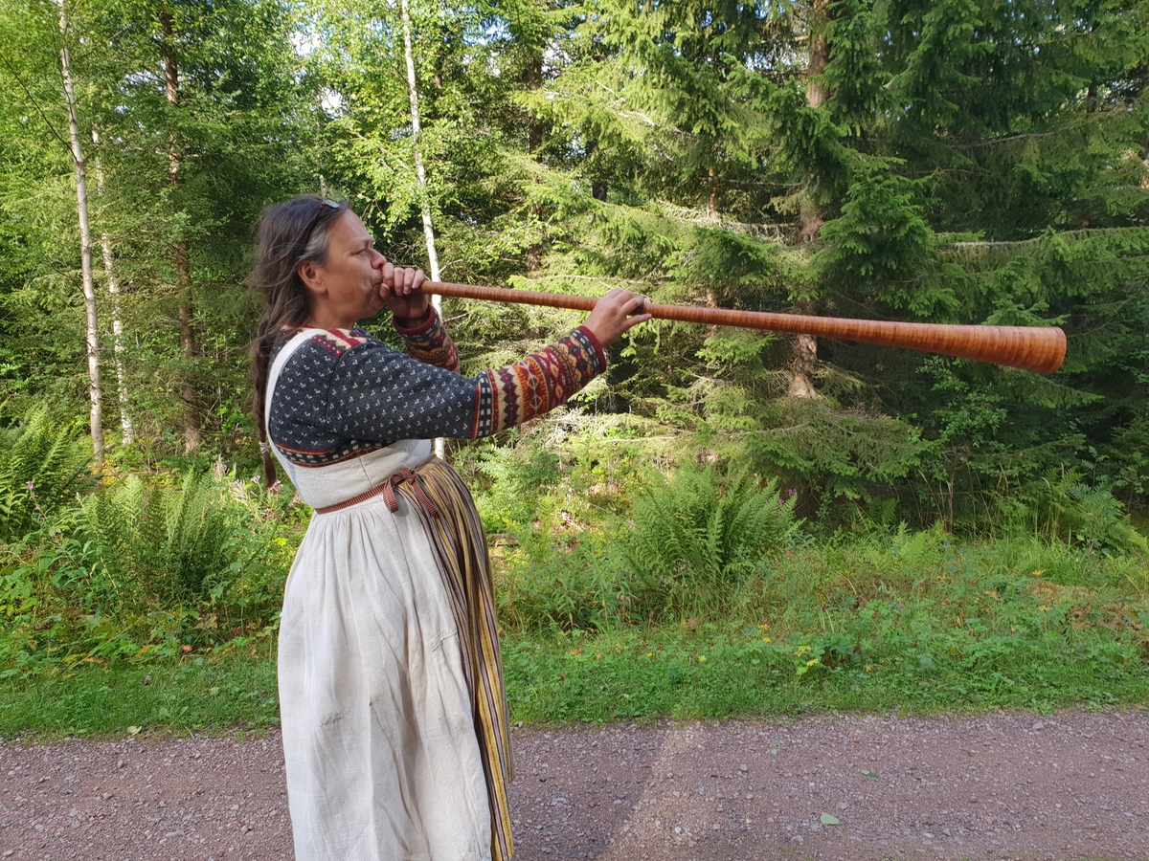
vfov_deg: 53.1
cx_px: 574
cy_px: 430
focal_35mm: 26
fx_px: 863
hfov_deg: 67.3
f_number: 2.4
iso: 50
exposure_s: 1/173
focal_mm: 4.3
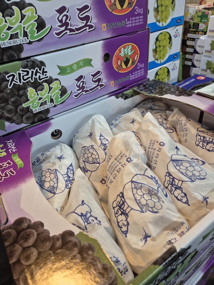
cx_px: 107
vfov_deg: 73.9
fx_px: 190
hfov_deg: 58.9
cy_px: 142
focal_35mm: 23
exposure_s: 1/120
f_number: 1.8
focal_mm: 5.4
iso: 250
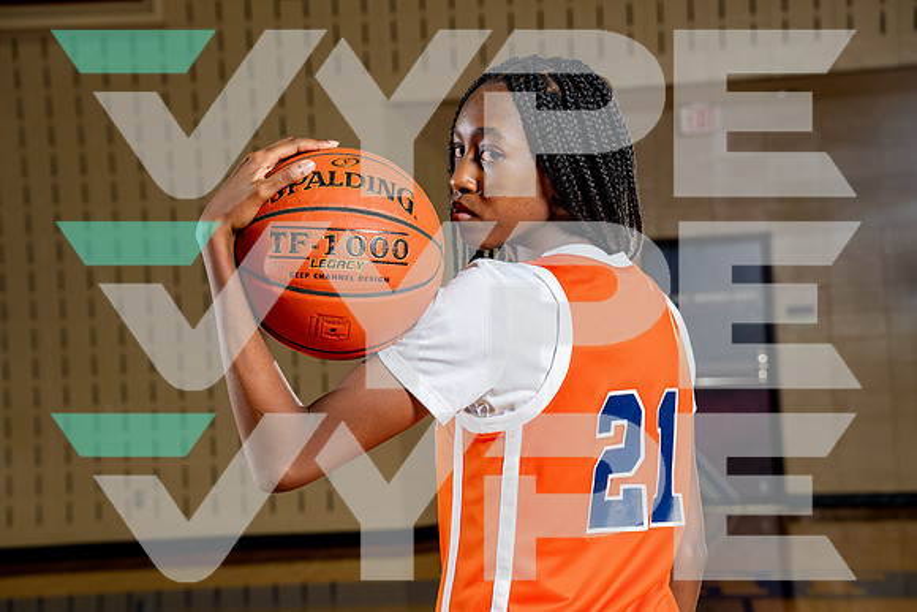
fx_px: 1783
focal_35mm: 70
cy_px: 306
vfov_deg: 19.5
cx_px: 458
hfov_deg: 28.8
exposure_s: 1/250
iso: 400
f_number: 5.6
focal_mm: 70
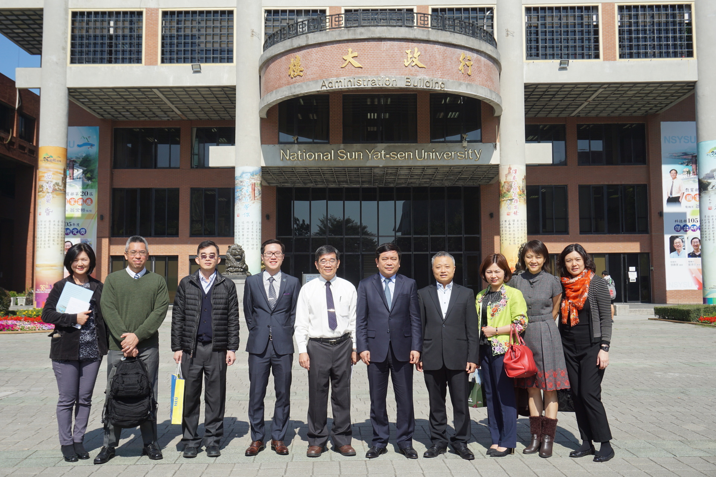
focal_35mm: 38
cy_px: 238
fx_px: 746
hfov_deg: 51.3
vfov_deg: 35.5
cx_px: 358
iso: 100
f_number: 9
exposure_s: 1/200
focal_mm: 25
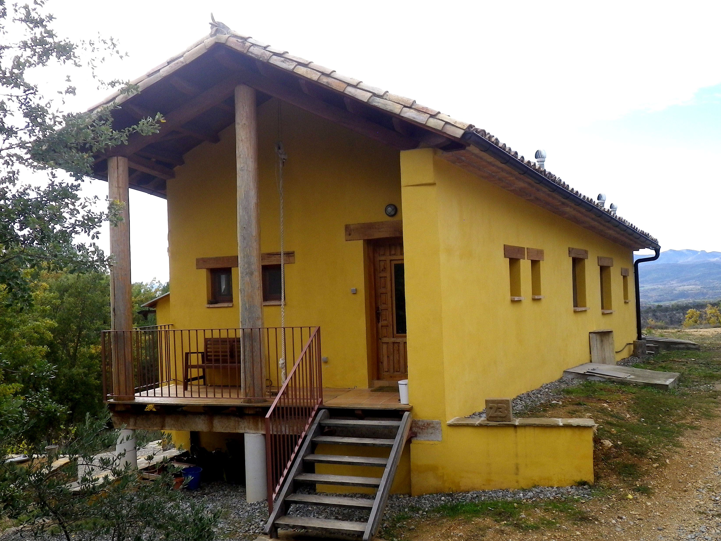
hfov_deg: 53.8
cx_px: 312
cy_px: 285
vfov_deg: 41.8
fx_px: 708
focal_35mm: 34
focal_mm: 5
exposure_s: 1/200
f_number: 4.2
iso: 80
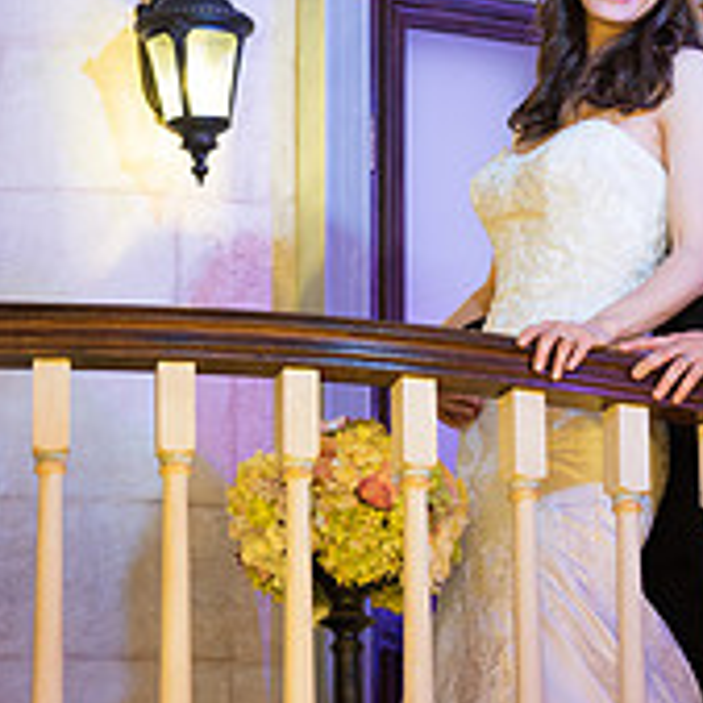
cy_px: 349
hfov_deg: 11.0
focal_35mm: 158
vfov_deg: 11.1
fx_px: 3630
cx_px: 611
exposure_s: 1/125
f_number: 2.8
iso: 500
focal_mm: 70
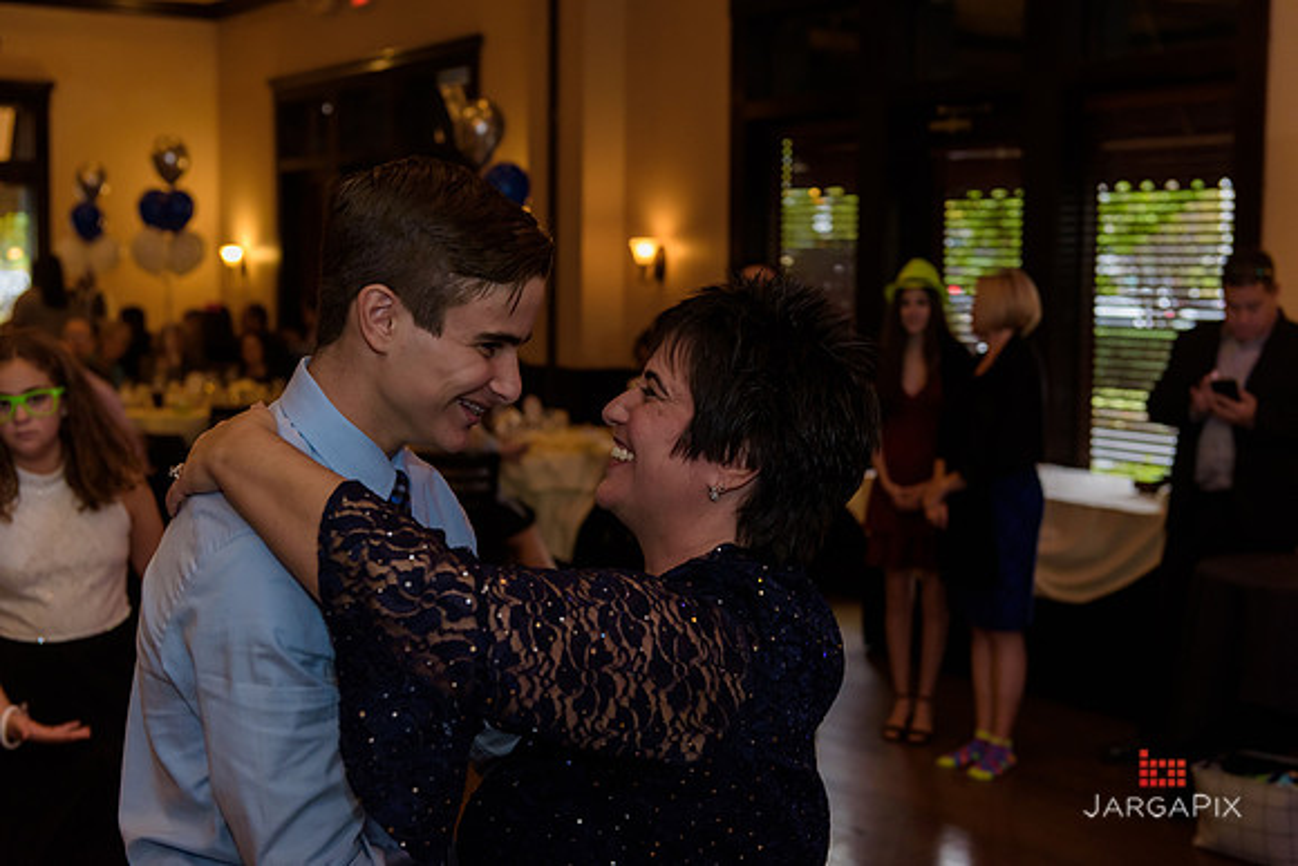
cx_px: 649
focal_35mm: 50
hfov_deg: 39.6
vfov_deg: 27.0
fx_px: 1803
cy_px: 433
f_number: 3.2
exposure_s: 1/125
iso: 1250
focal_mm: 50
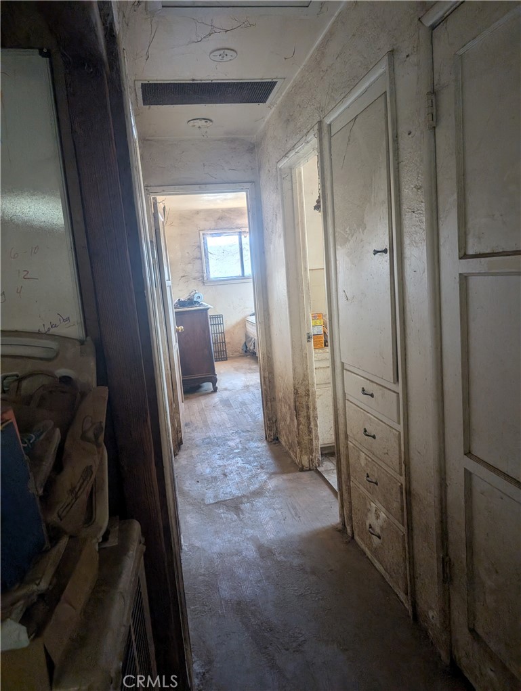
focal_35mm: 24
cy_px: 346
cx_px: 260
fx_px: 480
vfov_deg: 71.5
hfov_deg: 56.9
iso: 140
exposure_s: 1/499
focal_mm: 6.9
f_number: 1.68
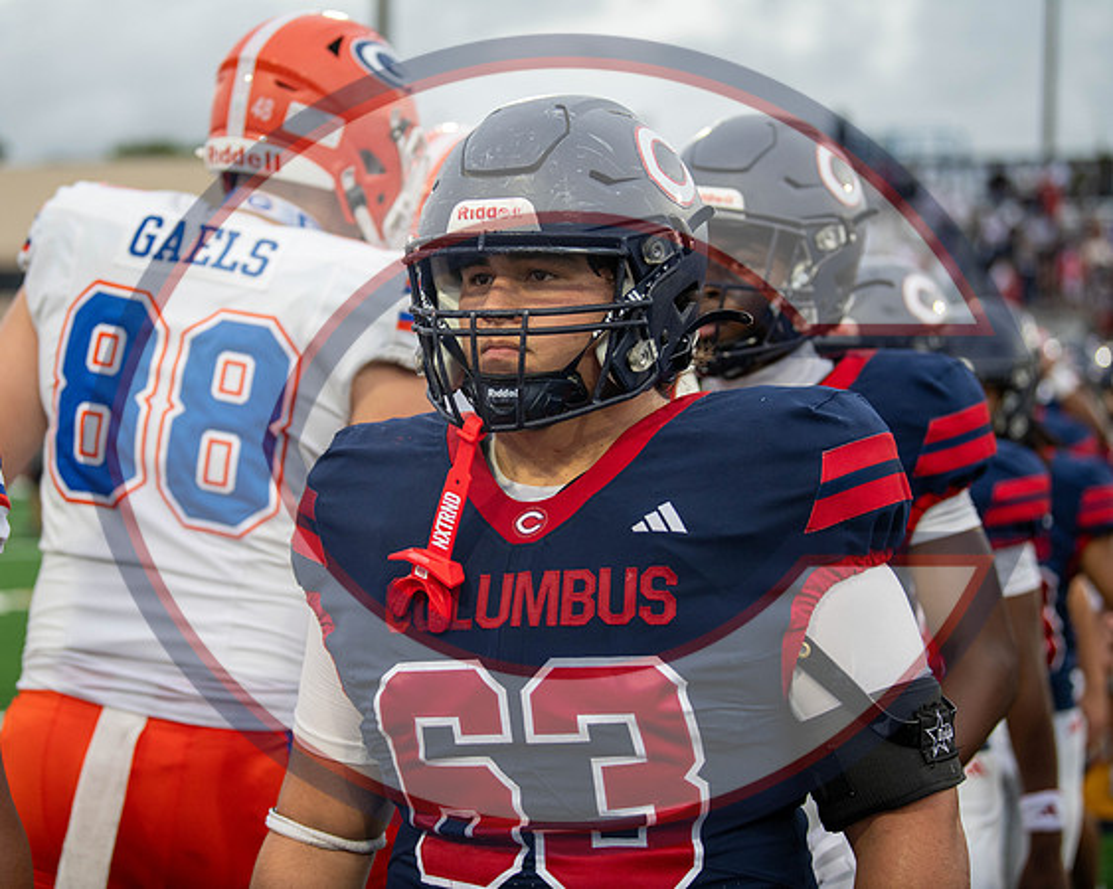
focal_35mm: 79
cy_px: 444
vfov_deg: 19.4
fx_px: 2596
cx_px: 503
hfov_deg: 24.2
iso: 1000
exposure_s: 1/1000
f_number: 2.8
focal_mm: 70
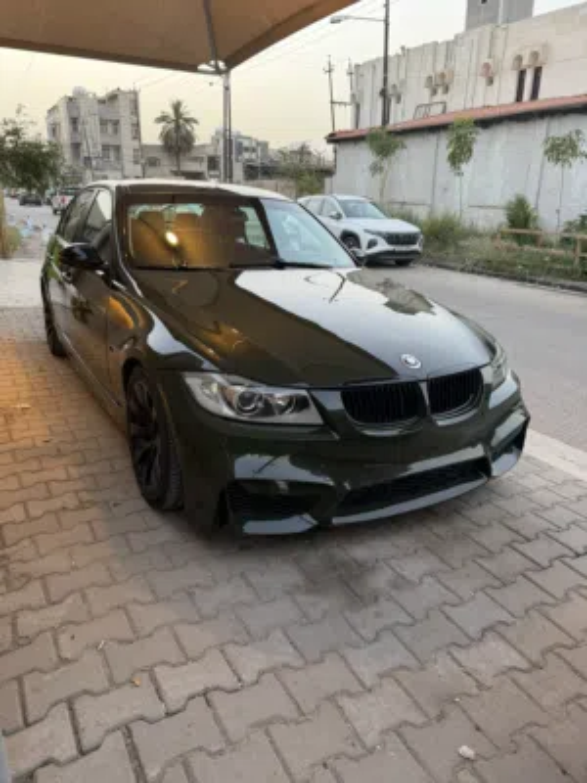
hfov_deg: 56.8
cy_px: 392
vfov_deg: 71.6
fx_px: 543
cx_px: 294
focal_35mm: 24
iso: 200
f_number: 1.78
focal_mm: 6.76
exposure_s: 1/100
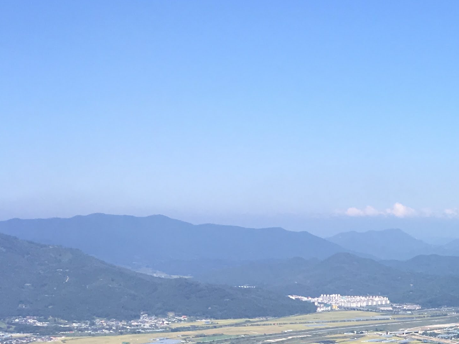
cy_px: 449
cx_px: 629
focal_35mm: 81
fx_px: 1074
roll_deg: -0.5
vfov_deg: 17.1
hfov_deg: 21.4
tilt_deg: -10.4
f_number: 2.2
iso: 25
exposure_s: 1/1202
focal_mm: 4.15
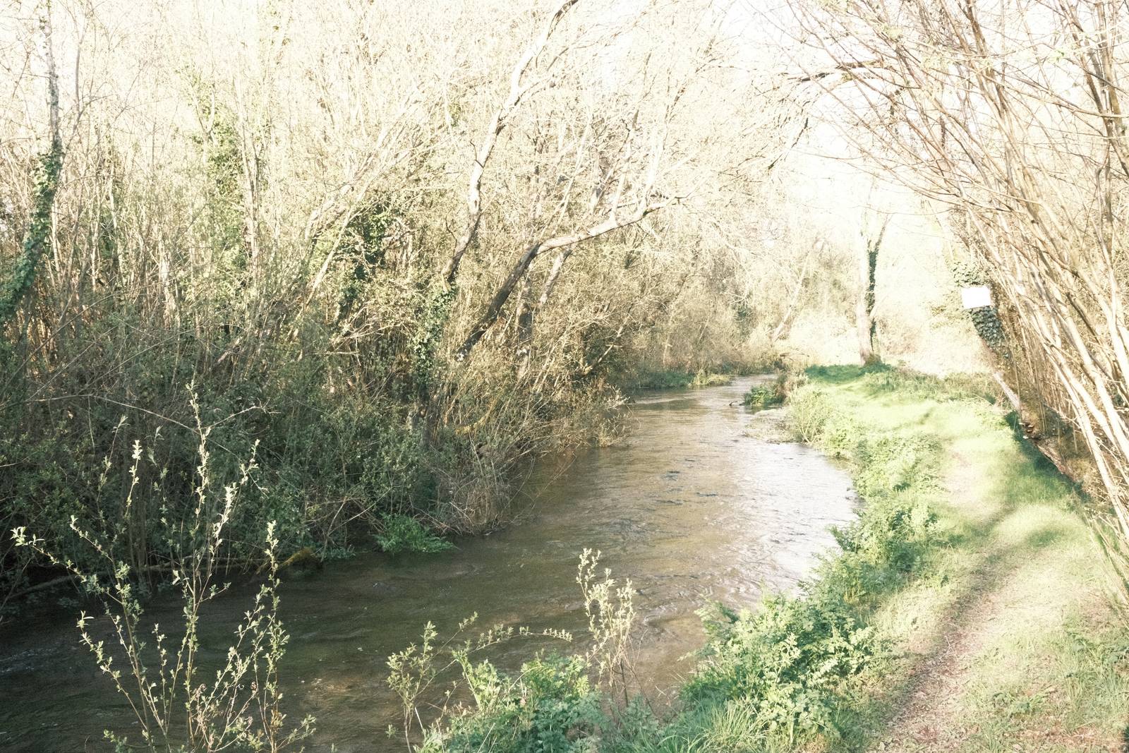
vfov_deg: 35.9
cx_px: 564
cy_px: 376
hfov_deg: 51.9
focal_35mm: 37
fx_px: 1160
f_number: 11
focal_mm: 24.7
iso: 5000
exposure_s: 1/500
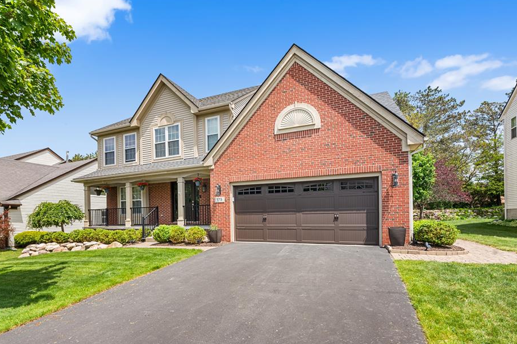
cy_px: 188
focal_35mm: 18
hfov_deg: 89.9
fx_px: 258
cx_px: 239
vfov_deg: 67.2
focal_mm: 16
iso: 250
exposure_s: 1/125
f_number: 8
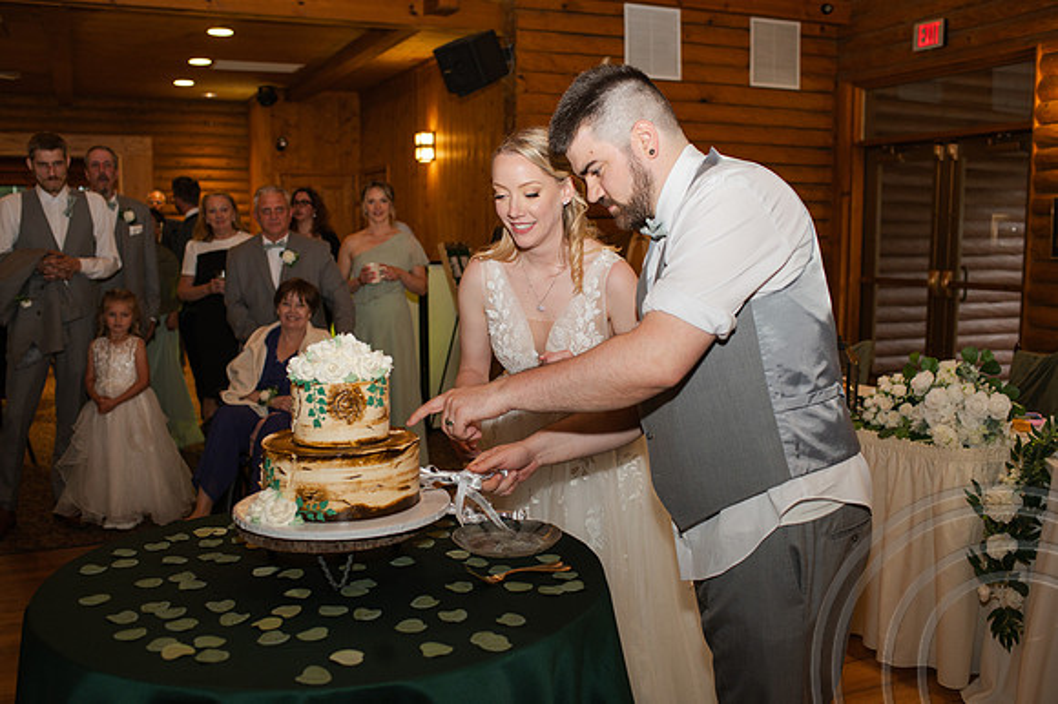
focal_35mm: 35
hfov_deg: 54.5
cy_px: 352
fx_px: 1028
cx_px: 529
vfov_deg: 37.8
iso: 800
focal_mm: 35
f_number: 3.2
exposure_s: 1/200
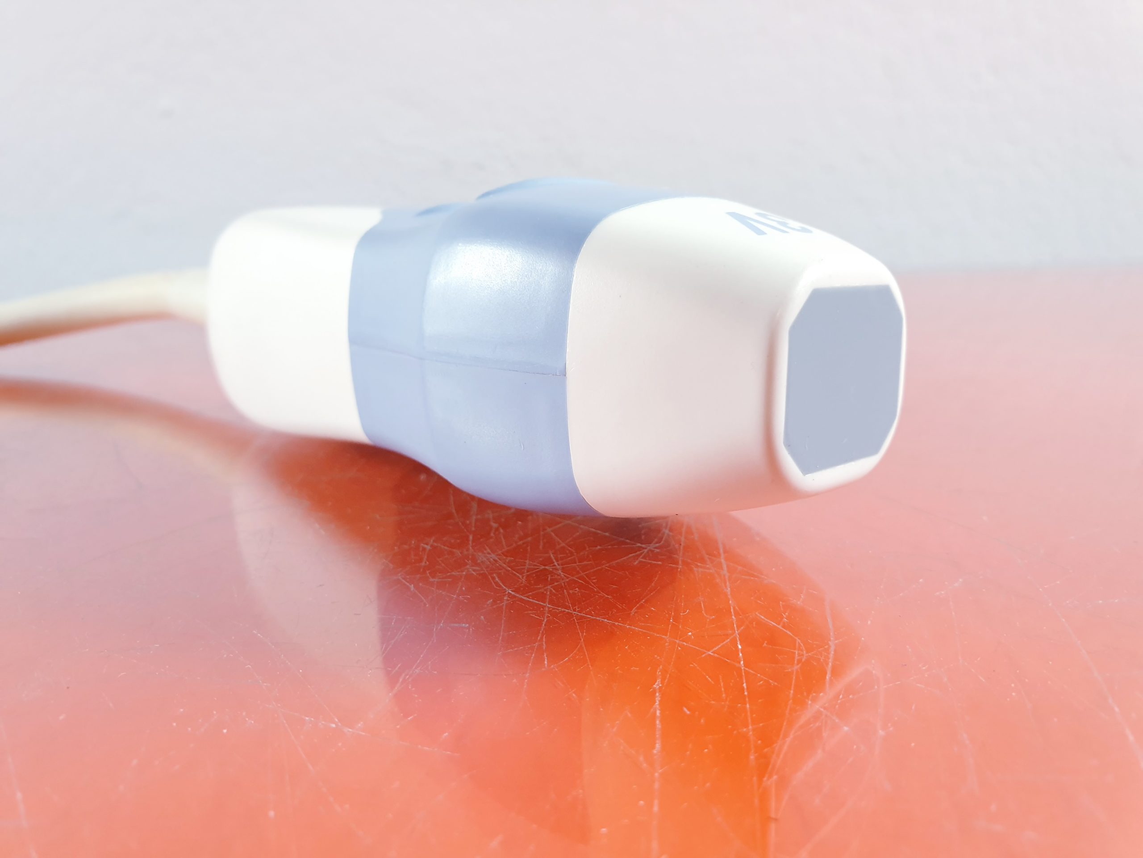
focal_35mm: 26
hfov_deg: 67.3
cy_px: 429
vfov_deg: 53.1
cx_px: 572
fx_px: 859
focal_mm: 4.3
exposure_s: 1/50
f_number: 2.4
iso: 125
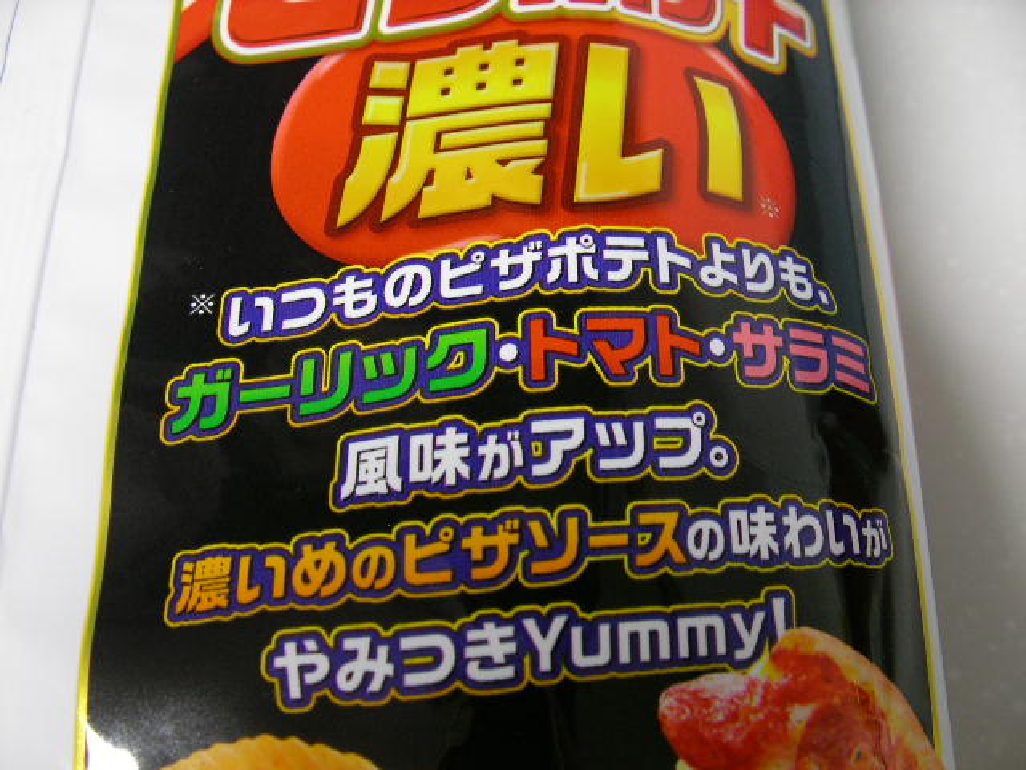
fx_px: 1126
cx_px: 513
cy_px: 385
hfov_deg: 49.0
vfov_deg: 37.7
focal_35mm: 38
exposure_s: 1/9.1
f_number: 3.5
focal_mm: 5.8
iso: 100
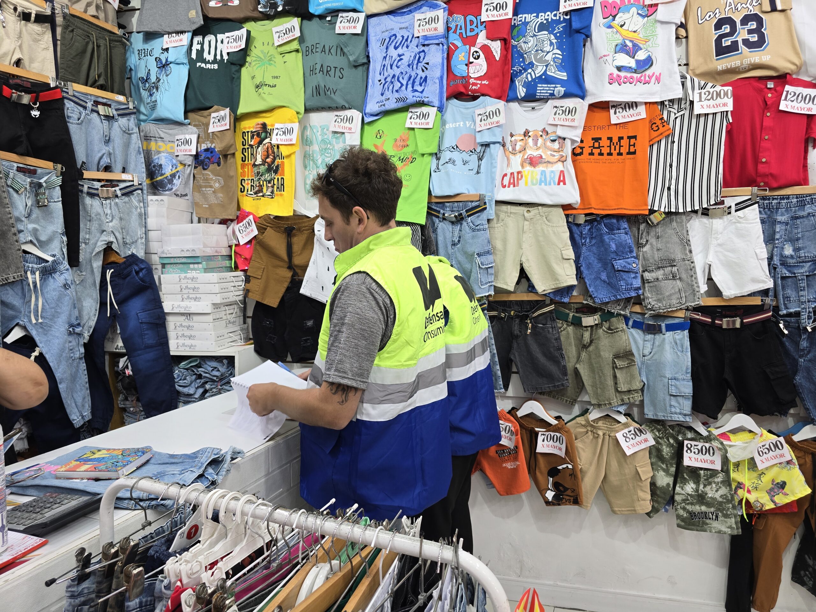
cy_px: 306
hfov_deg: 73.9
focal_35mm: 23
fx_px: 542
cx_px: 408
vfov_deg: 58.9
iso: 64
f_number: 1.7
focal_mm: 6.3
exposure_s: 1/100
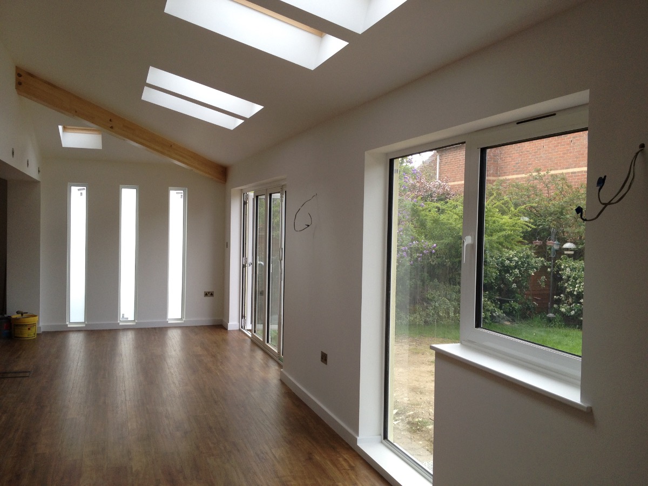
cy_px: 243
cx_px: 324
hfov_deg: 52.6
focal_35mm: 35
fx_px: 655
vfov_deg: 40.7
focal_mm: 4.28
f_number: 2.4
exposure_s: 1/224
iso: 80
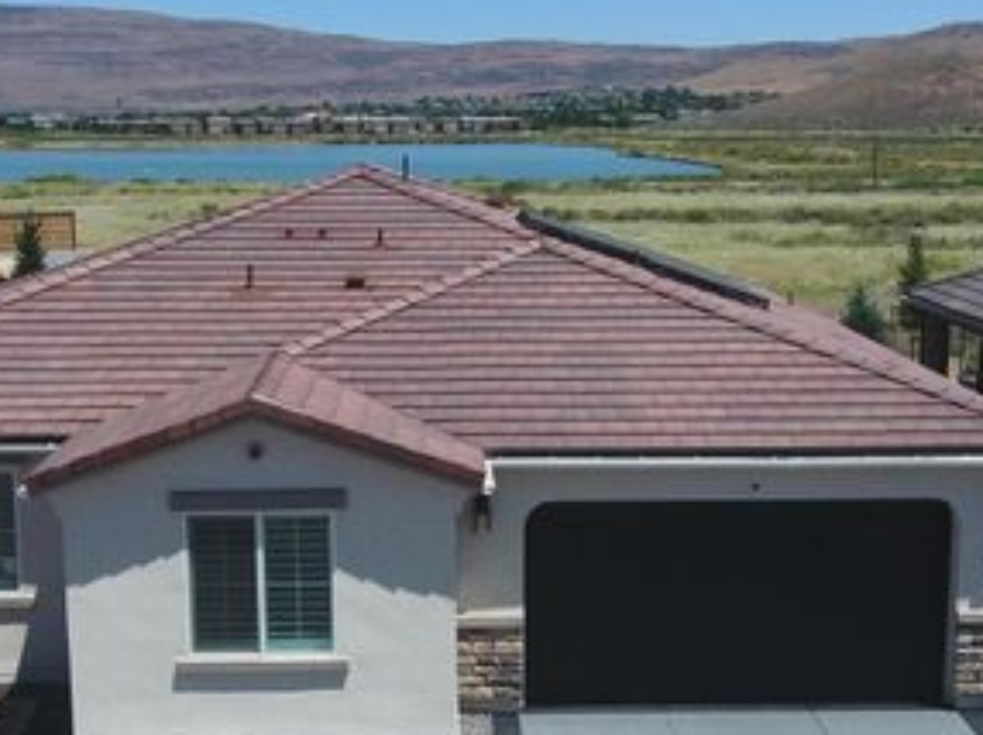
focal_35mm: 35
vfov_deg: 39.3
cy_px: 568
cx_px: 371
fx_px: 993
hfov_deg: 52.1
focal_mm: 3.61
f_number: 2.8
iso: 100
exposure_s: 1/1715
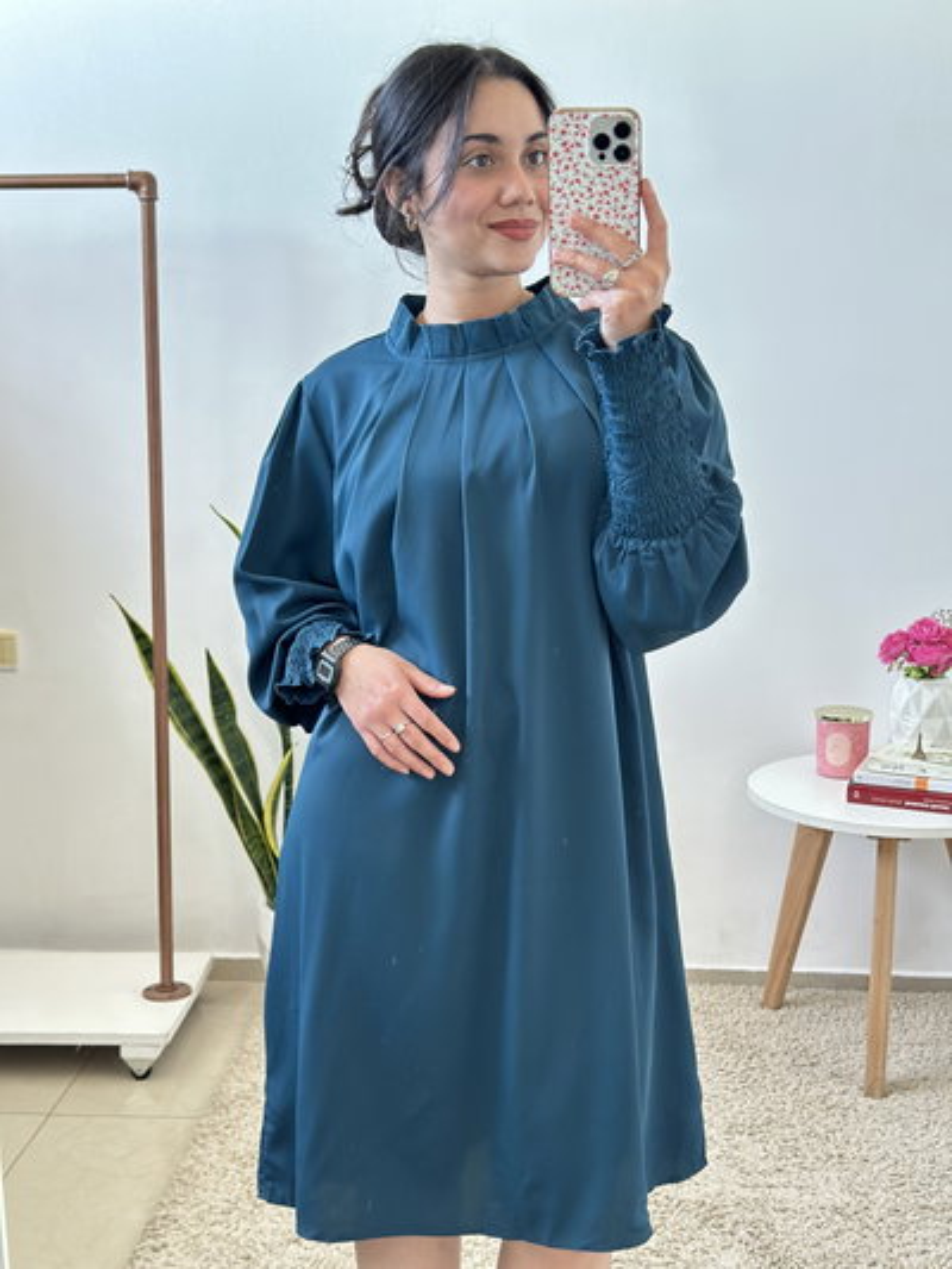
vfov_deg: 39.6
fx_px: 1759
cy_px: 634
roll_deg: +0.3
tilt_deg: -20.1
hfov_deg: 30.3
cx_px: 476
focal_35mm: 48
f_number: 1.78
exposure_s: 1/60
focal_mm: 6.86
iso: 320
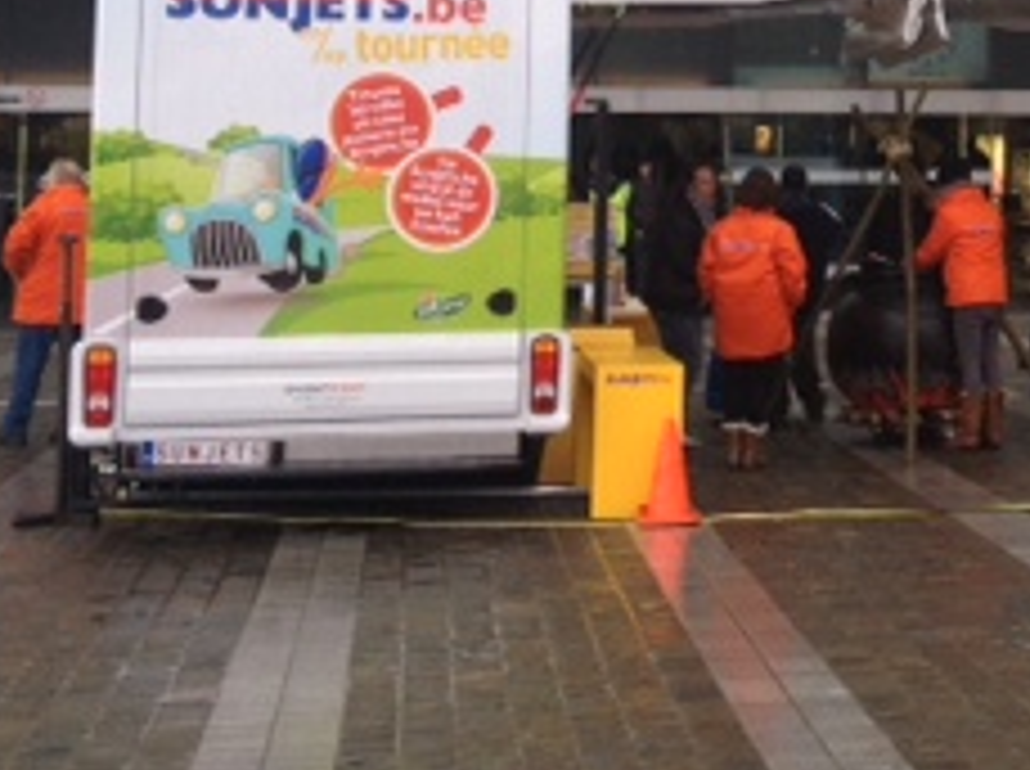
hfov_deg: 19.4
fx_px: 2911
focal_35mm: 98
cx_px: 1084
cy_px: -90
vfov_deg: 14.7
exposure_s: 1/120
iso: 64
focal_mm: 4.28
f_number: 2.4
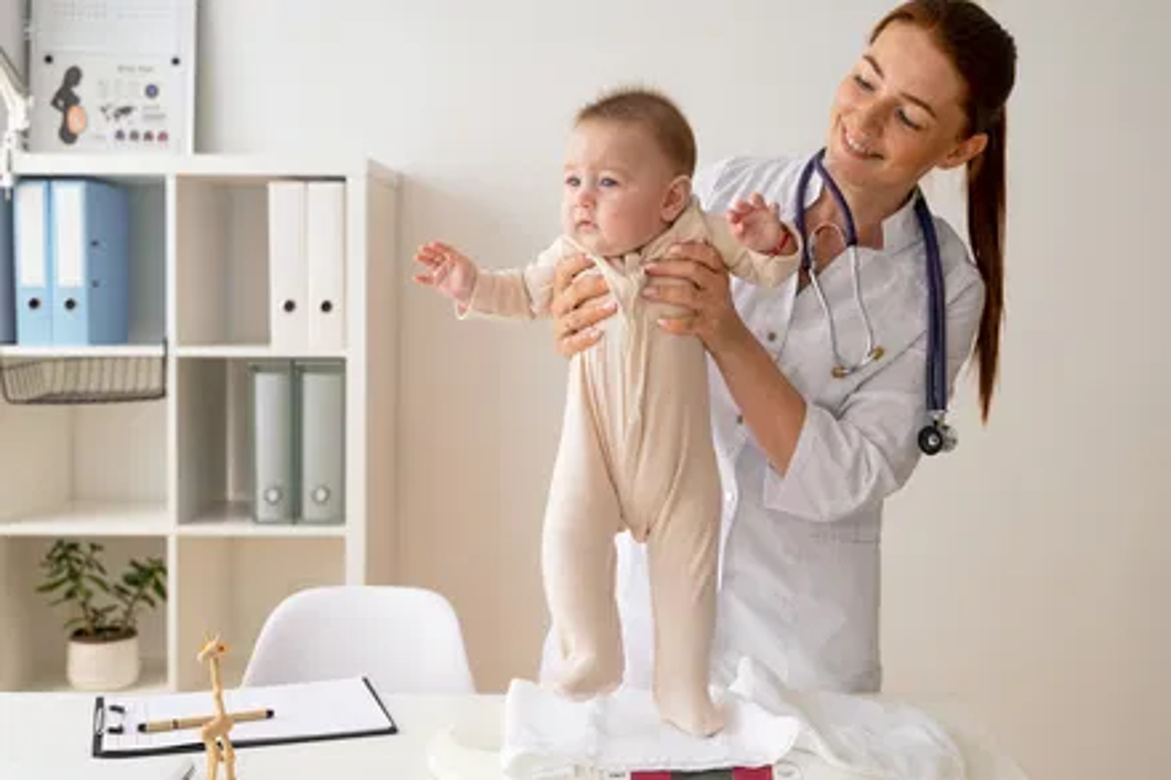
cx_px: 586
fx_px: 1463
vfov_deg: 29.8
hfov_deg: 43.6
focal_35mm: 45
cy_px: 390
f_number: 4
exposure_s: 1/640
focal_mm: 45
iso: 640
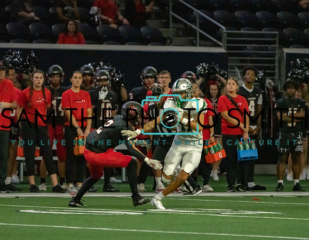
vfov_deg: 3.0
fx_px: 4646
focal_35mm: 514
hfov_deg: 3.8
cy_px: 135
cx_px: 184
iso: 12800
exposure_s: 1/1250
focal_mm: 400
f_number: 5.6
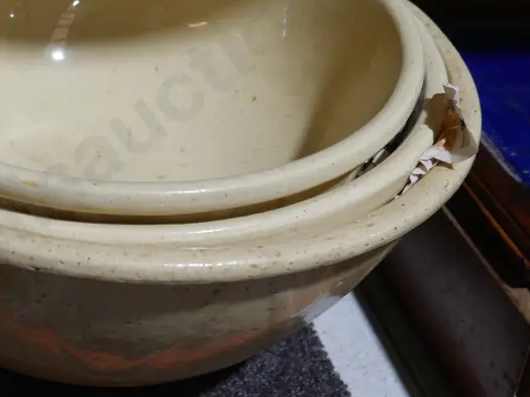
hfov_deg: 24.8
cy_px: 122
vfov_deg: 18.8
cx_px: 145
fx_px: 1195
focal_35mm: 78
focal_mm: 20
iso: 320
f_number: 4.4
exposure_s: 1/60
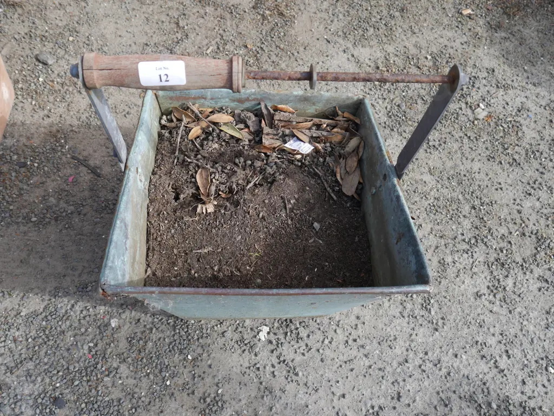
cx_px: 277
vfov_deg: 49.8
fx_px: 448
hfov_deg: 63.4
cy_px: 208
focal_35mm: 28
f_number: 5.6
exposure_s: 1/320
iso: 200
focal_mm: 14
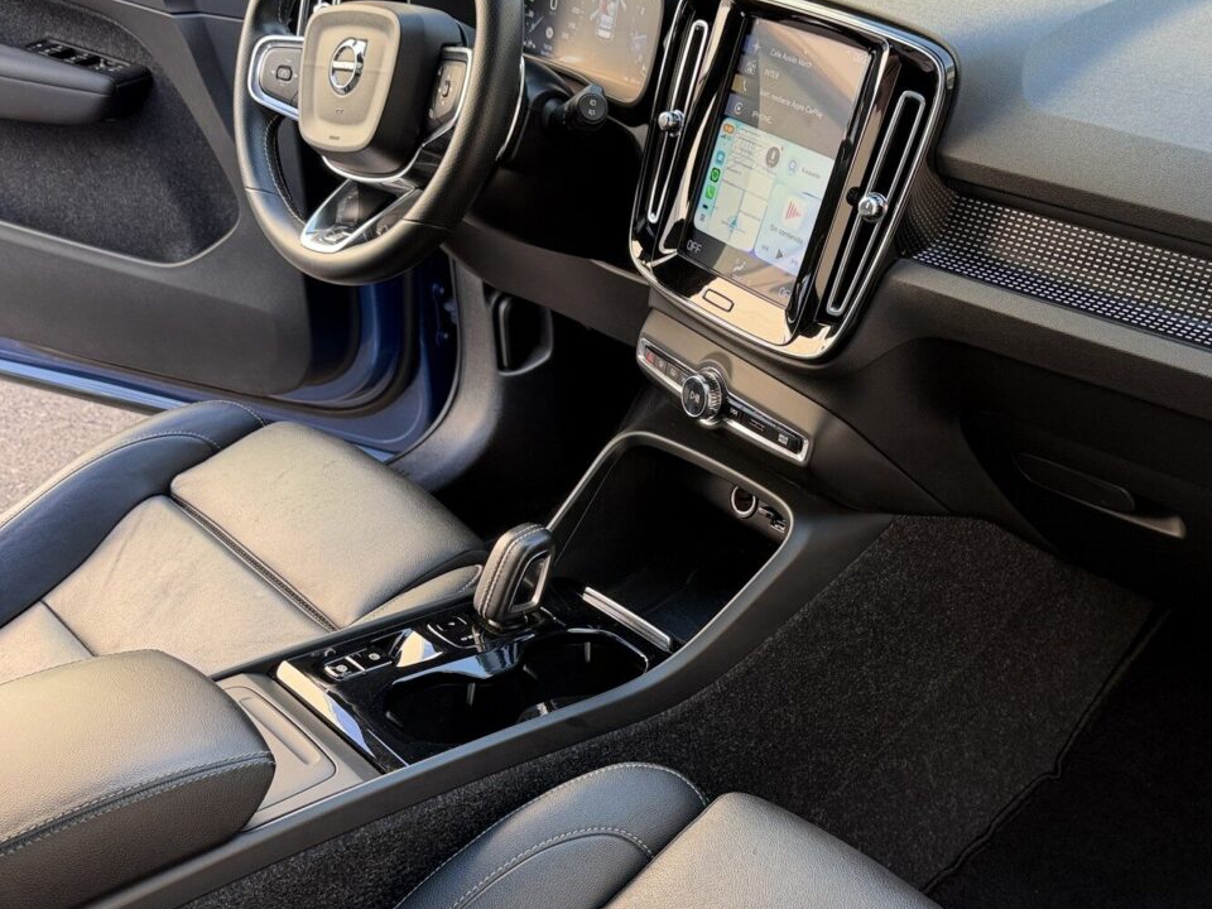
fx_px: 1401
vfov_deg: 36.0
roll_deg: +1.8
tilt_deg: -30.0
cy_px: 460
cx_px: 747
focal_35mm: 40
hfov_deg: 46.4
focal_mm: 6.76
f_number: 1.78
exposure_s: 1/121
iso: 80
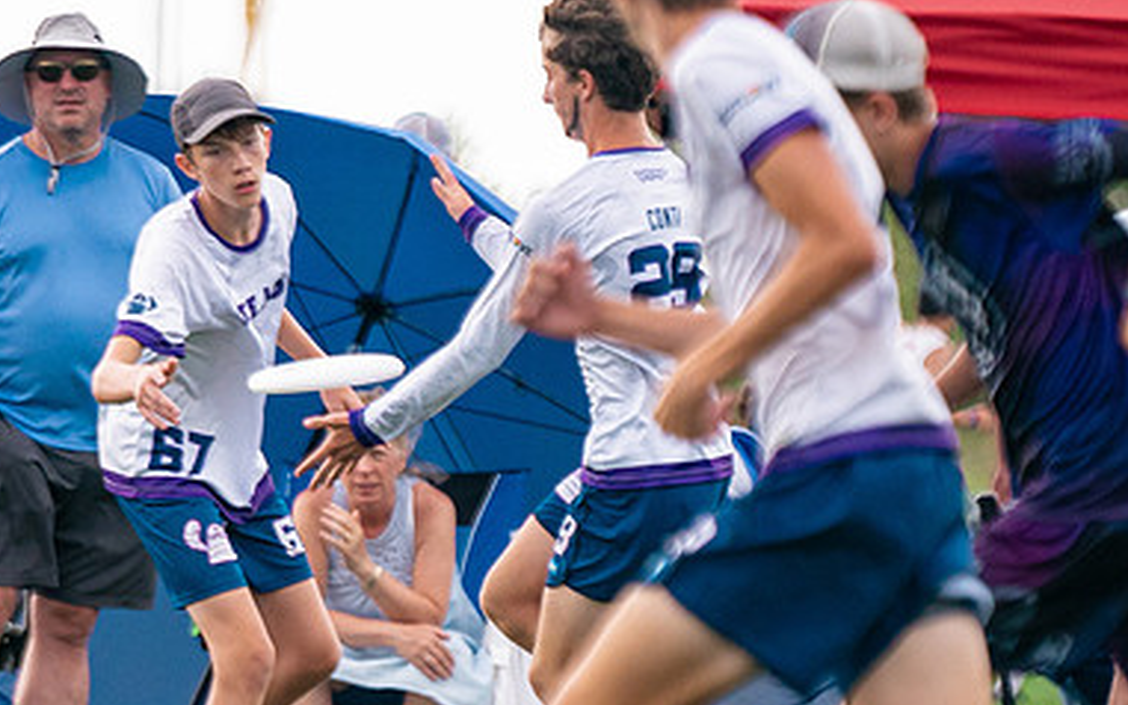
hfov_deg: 3.3
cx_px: 312
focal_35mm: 640
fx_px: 19672
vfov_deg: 2.1
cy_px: 541
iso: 800
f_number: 2.8
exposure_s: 1/2500
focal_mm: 200
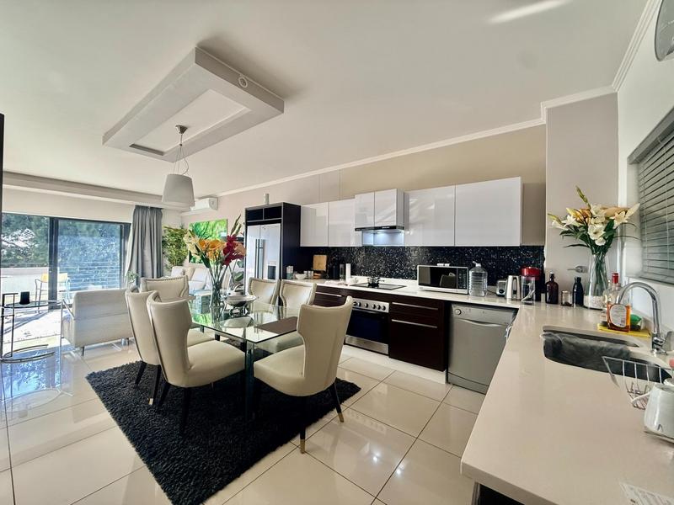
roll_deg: -0.6
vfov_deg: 85.7
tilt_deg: +0.5
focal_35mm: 14
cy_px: 252
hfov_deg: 102.1
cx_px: 337
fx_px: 273
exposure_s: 1/100
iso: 125
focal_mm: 2.22
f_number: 2.2
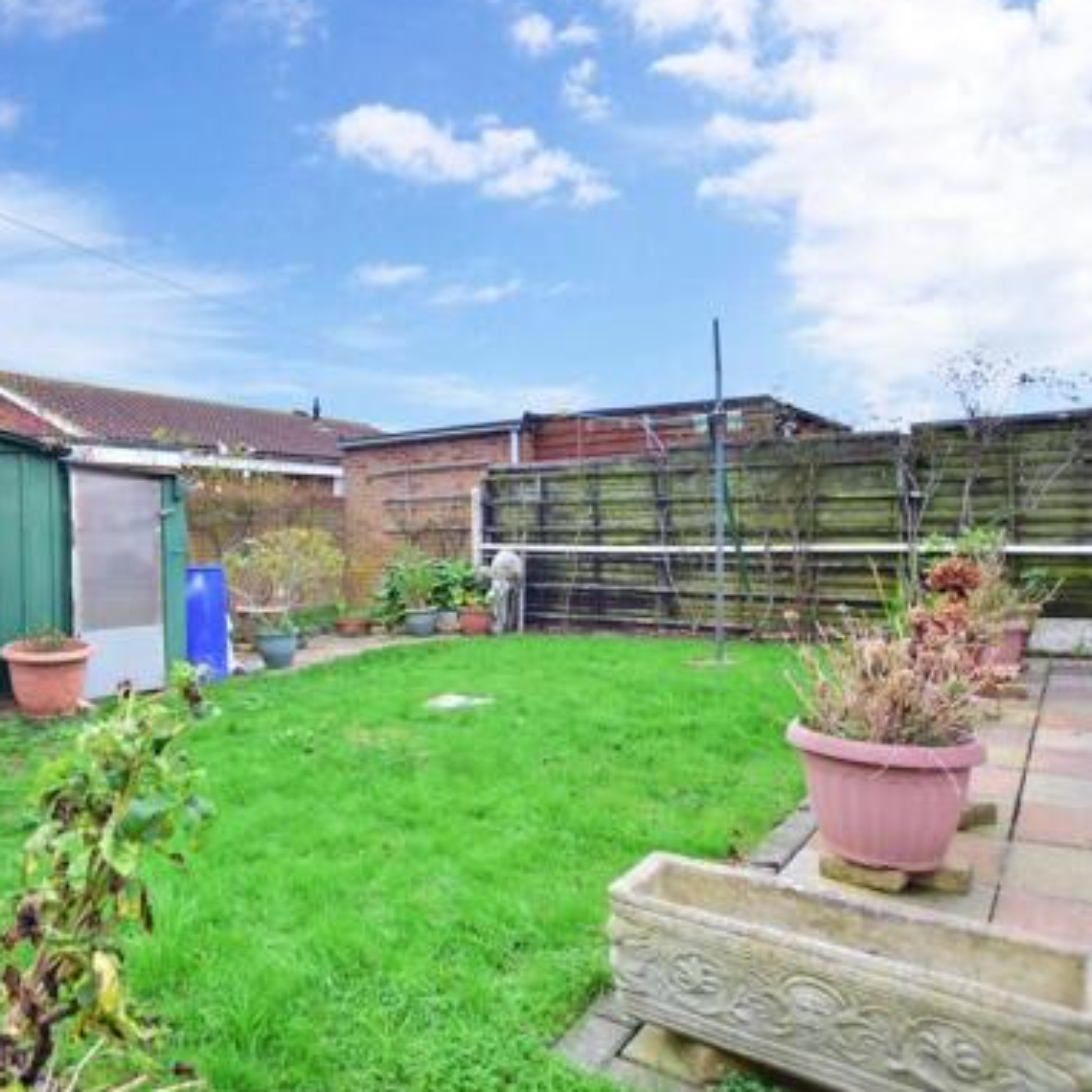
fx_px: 785
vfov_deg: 69.6
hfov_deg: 65.2
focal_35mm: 22
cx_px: 267
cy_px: 539
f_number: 5
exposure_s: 1/100
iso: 200
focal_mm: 10
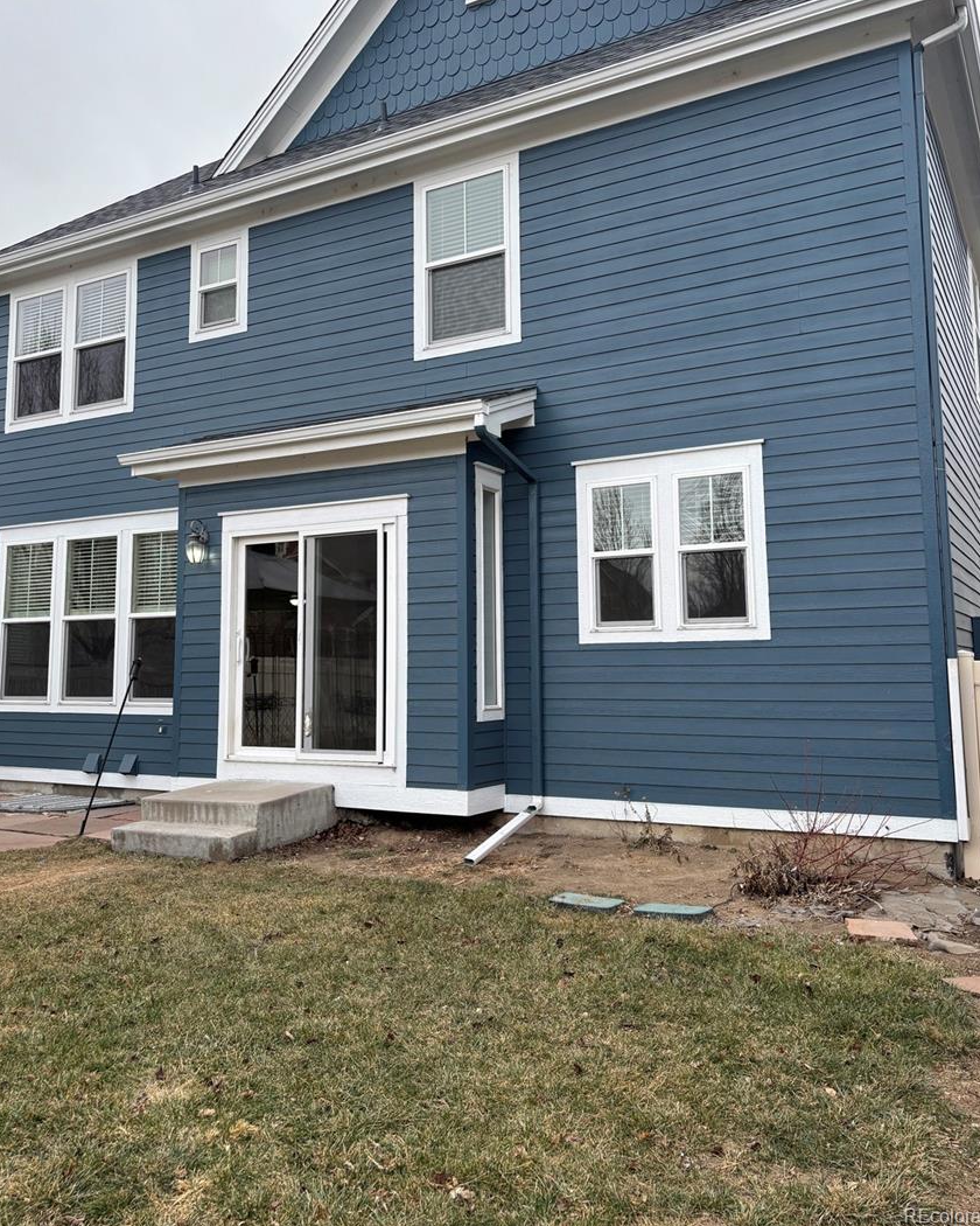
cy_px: 530
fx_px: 1051
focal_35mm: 29
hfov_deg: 50.0
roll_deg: +0.2
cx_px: 483
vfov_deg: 60.2
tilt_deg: +7.7
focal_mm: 5.96
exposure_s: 1/831
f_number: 1.6
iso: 50
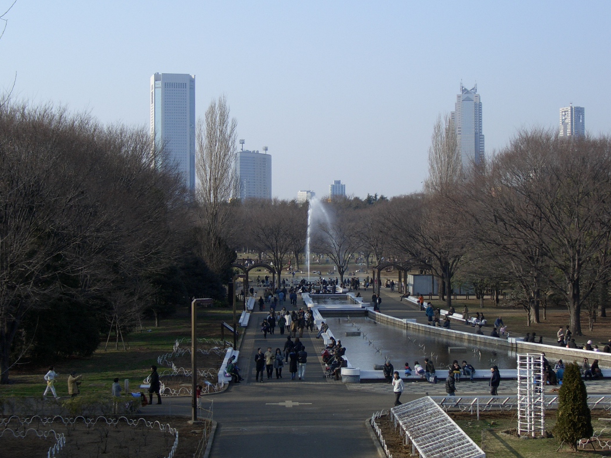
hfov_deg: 29.8
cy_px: 215
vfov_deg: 22.6
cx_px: 316
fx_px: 1147
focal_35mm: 65
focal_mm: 11.3
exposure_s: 1/400
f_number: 4.4
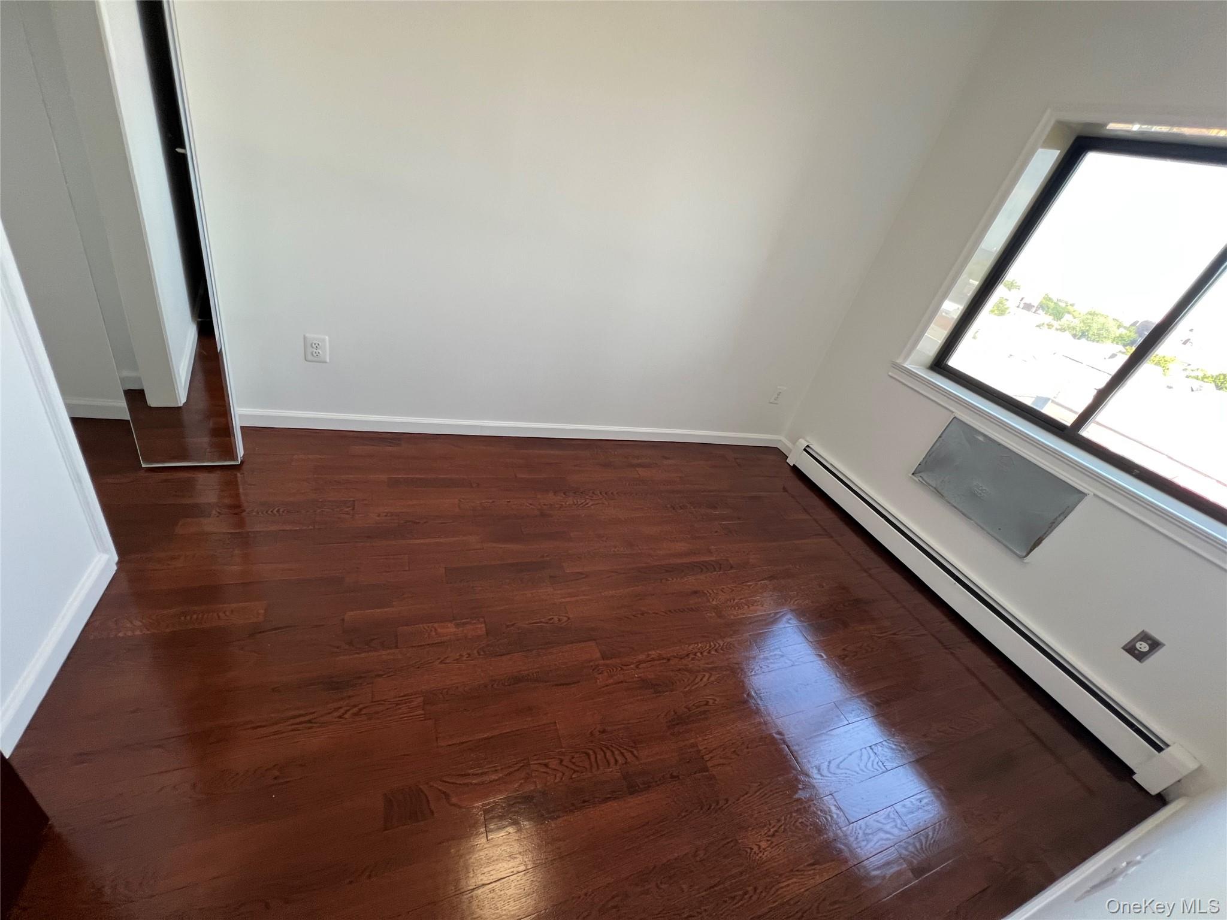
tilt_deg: -32.2
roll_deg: -18.0
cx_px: 614
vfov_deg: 89.9
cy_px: 460
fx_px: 461
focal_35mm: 13
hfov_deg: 106.2
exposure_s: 1/120
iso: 125
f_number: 1.8
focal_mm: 1.57
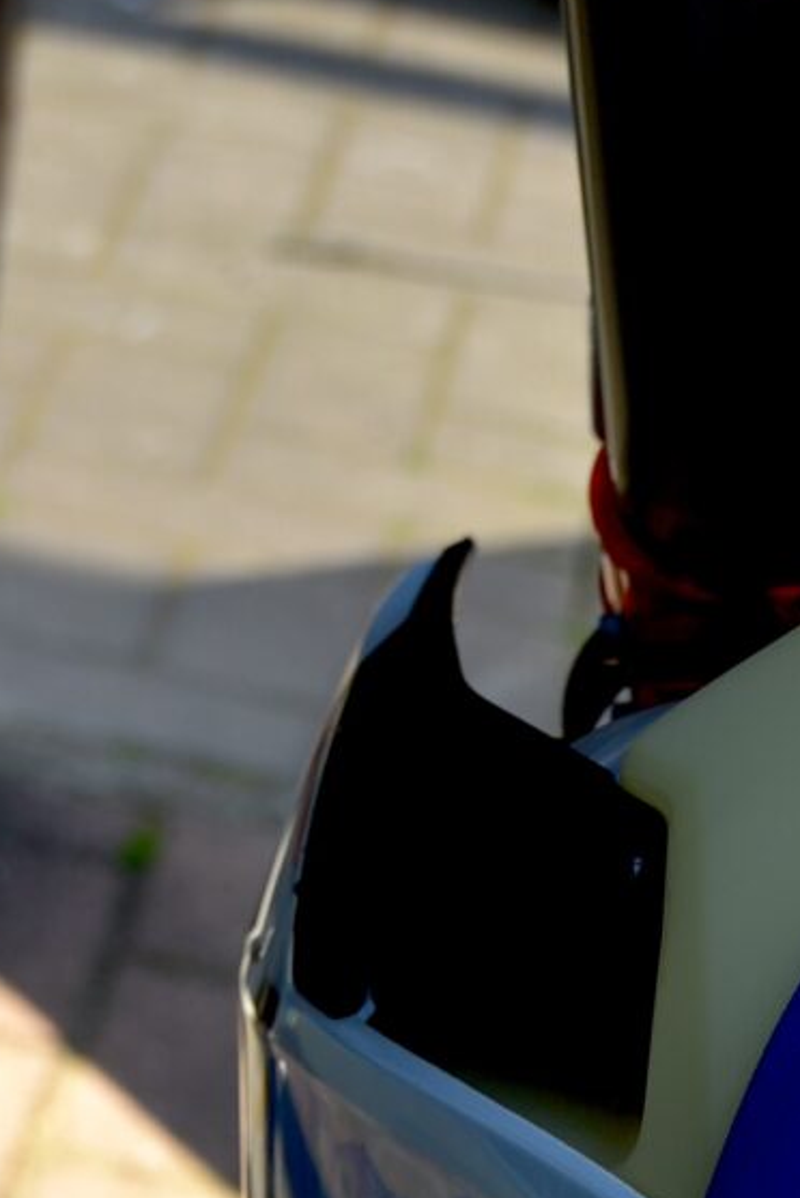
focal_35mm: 207
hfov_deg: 6.6
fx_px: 6891
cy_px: 1482
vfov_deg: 9.8
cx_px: 1218
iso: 100
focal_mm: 45
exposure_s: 1/100
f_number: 5
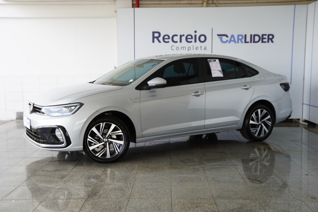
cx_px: 159
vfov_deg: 33.0
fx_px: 358
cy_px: 106
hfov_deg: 47.9
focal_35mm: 40
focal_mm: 27
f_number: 4.5
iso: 100
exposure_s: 1/60
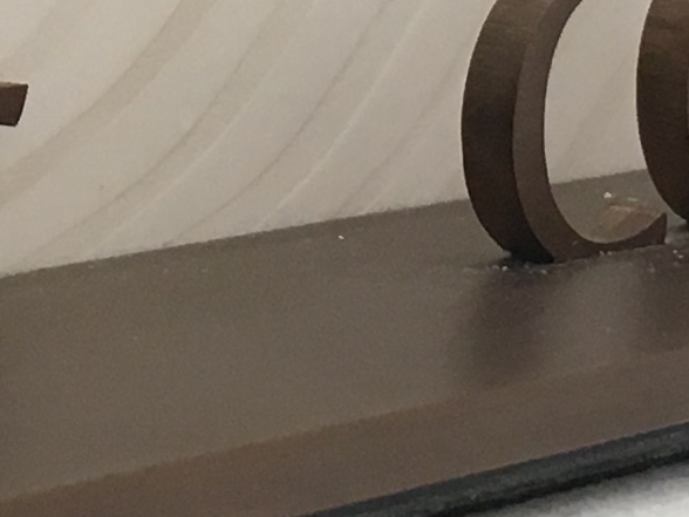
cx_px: -105
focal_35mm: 199
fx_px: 3961
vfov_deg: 7.3
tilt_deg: -1.3
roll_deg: -0.3
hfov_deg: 9.8
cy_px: -377
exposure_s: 1/33
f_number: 2.2
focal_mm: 4.15
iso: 50
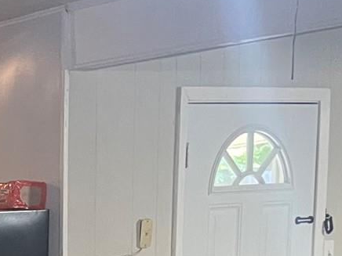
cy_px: 427
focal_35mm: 122
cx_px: -318
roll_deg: +2.7
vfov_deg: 11.5
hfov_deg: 13.9
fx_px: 1205
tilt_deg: -9.3
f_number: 1.6
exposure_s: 1/60
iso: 400
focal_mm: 4.2
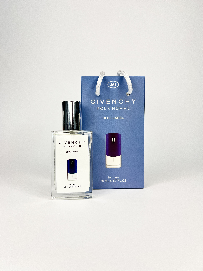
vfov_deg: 67.3
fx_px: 203
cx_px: 102
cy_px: 136
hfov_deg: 53.1
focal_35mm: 26
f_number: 1.5
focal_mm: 5.7
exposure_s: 1/427
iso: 50
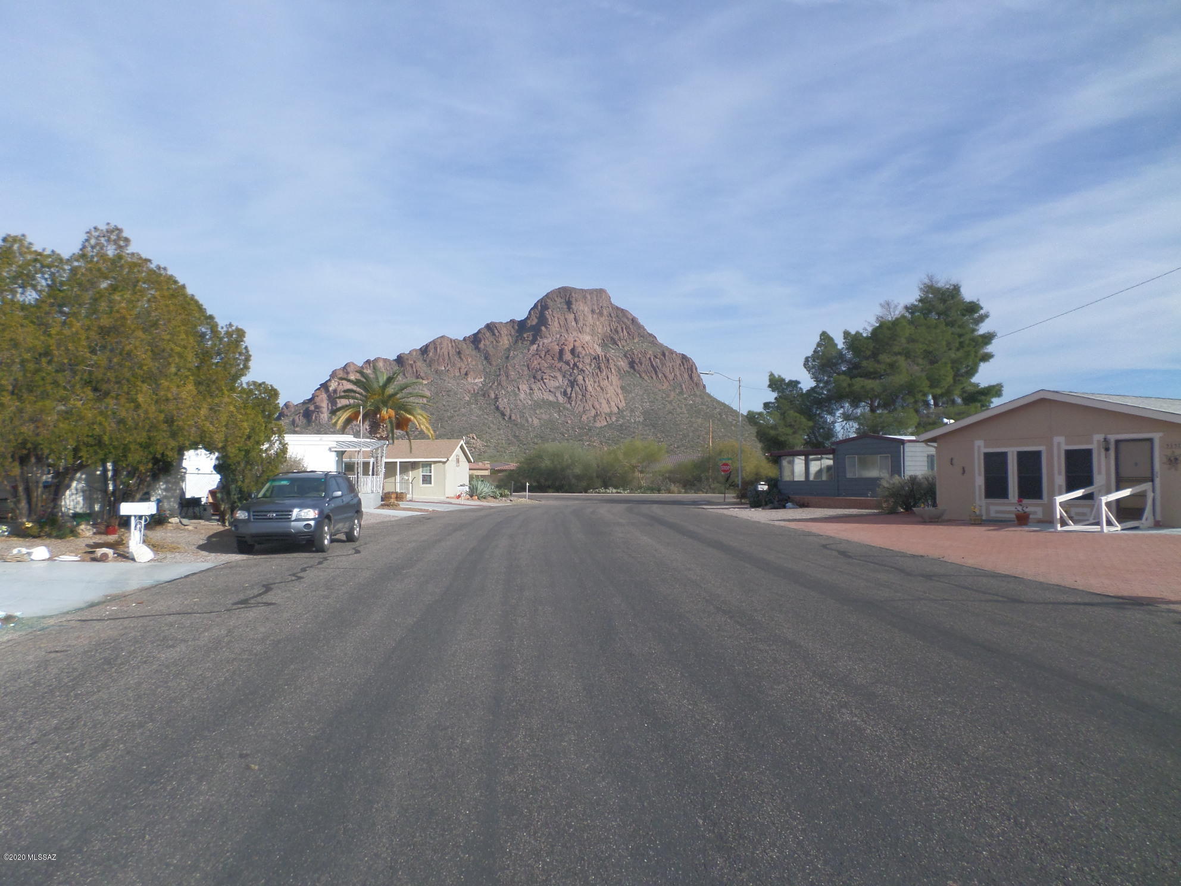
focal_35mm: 25
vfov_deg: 54.9
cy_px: 443
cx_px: 590
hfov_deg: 69.4
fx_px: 853
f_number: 2.5
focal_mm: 4.5
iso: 80
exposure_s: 1/2000
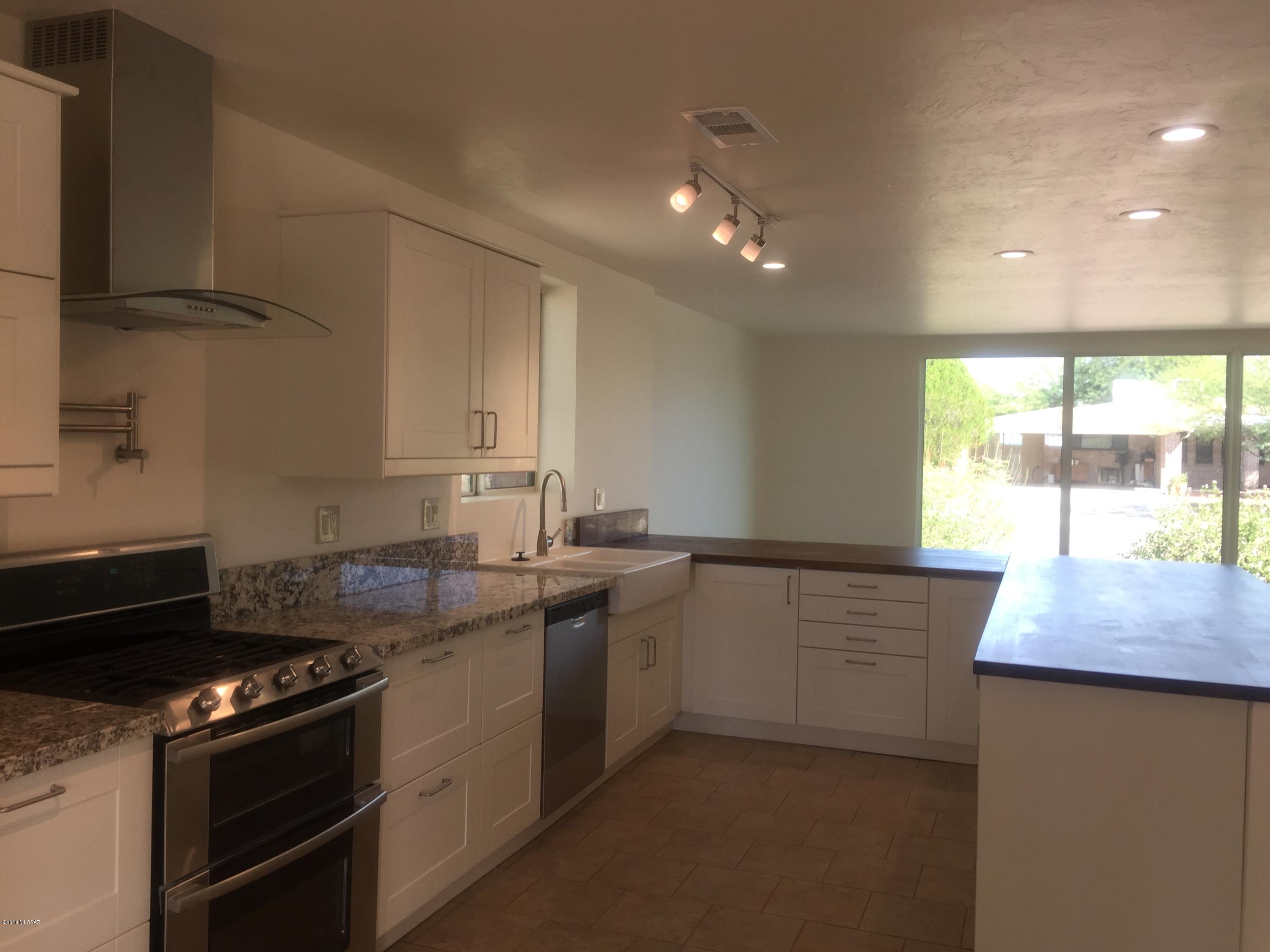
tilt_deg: -1.0
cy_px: 476
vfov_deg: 48.2
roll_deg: -2.1
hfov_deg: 61.7
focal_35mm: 29
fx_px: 1064
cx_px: 635
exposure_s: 1/120
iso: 32
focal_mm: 4.15
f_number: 2.2
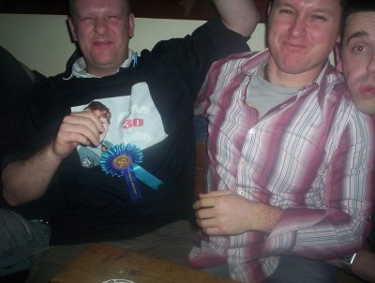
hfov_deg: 48.9
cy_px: 142
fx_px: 413
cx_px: 188
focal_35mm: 38
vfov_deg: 37.9
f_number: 4.5
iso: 140
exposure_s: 1/60
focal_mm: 4.99
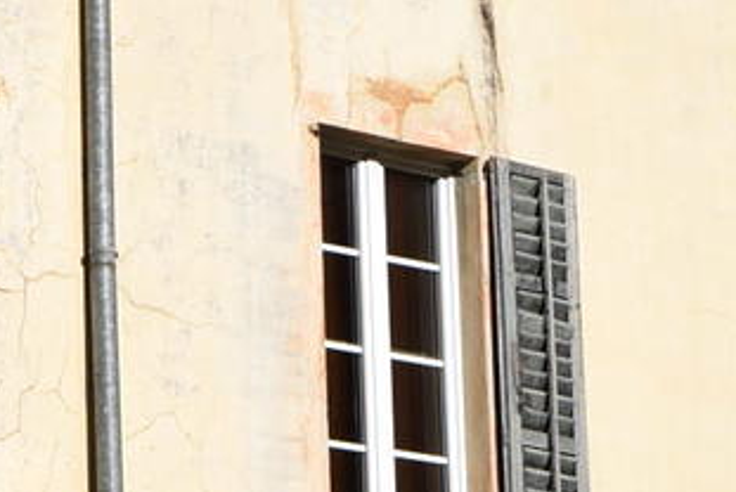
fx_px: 4543
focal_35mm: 222
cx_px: 251
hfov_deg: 9.3
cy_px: -18
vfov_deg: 6.2
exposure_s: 1/320
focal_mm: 24
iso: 100
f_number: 9
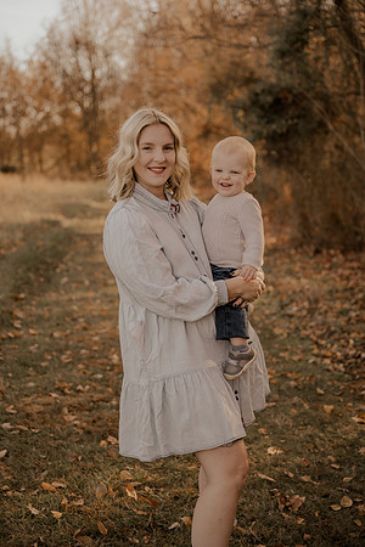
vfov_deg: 34.5
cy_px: 274
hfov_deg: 23.4
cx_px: 182
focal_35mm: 58
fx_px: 882
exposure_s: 1/320
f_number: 2.8
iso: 200
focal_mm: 58
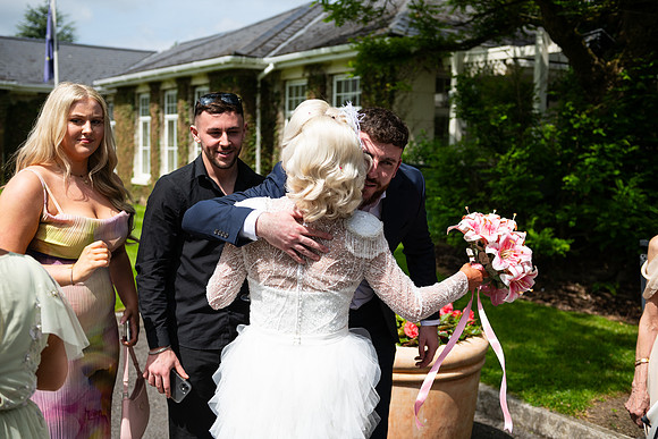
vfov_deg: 31.9
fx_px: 768
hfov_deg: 46.4
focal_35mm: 42
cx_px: 329
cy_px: 220
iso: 100
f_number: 3.5
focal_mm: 42
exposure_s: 1/1600
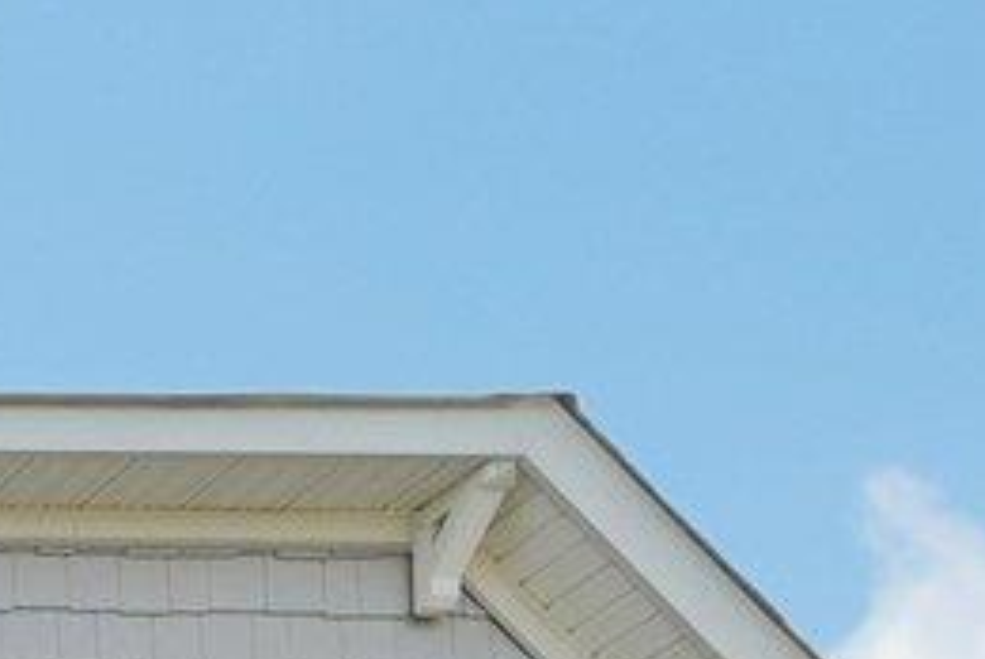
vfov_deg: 8.8
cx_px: -2421
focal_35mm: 118
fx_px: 3232
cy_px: 2180
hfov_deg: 9.7
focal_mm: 10
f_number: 8
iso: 100
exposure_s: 1/90
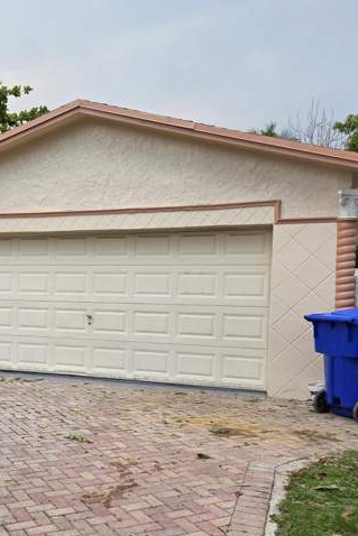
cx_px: 48
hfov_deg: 32.1
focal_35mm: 40
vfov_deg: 48.3
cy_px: 302
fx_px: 596
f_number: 1.8
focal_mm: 5.4
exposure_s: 1/1529
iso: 80
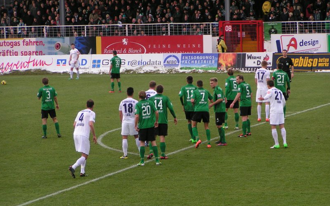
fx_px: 1646
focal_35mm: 183
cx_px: 165
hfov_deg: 11.5
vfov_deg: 7.2
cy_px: 112
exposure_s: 1/200
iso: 80
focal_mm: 26.3
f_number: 3.5
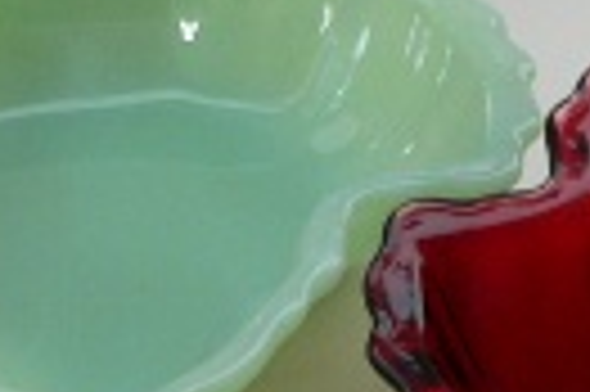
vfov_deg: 8.6
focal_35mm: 159
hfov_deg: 12.9
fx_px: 2603
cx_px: 491
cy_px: 324
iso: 200
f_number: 2.8
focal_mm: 6.6
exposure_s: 1/60
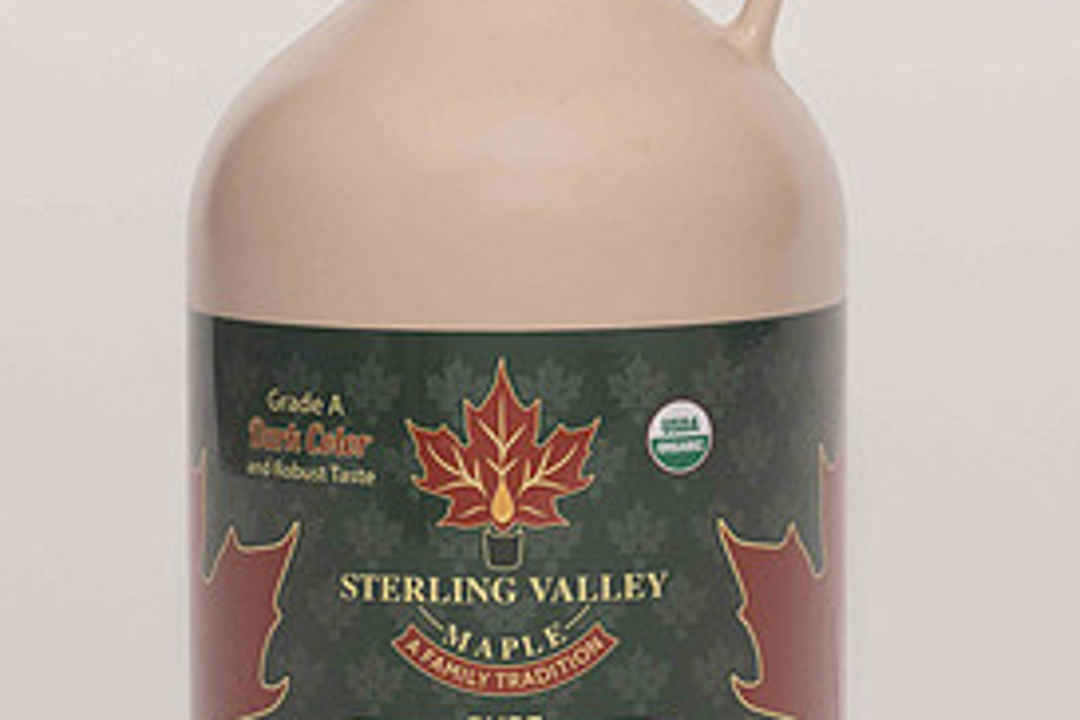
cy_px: 358
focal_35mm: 192
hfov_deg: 10.7
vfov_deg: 7.2
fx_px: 5760
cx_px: 558
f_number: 13
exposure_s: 1/100
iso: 400
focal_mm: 85
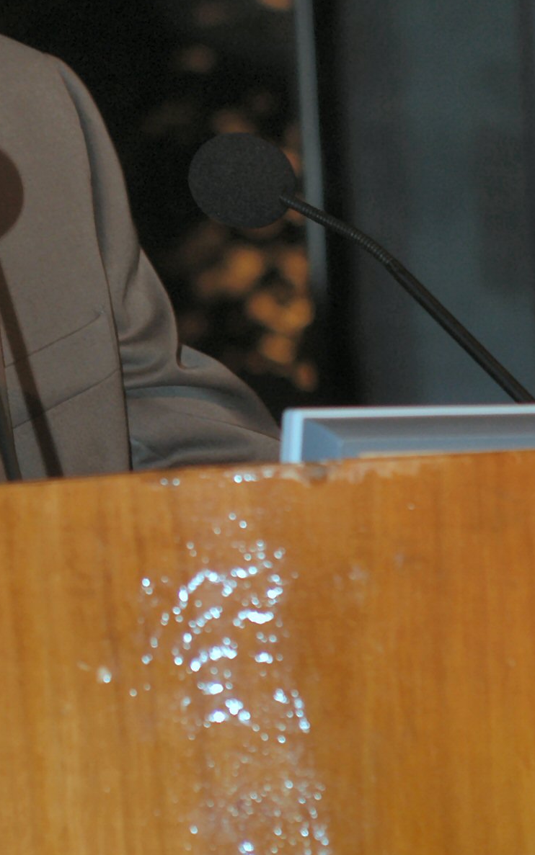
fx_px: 6321
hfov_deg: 4.8
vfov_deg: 7.7
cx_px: -149
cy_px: 234
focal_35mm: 271
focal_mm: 70
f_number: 4
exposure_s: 1/60
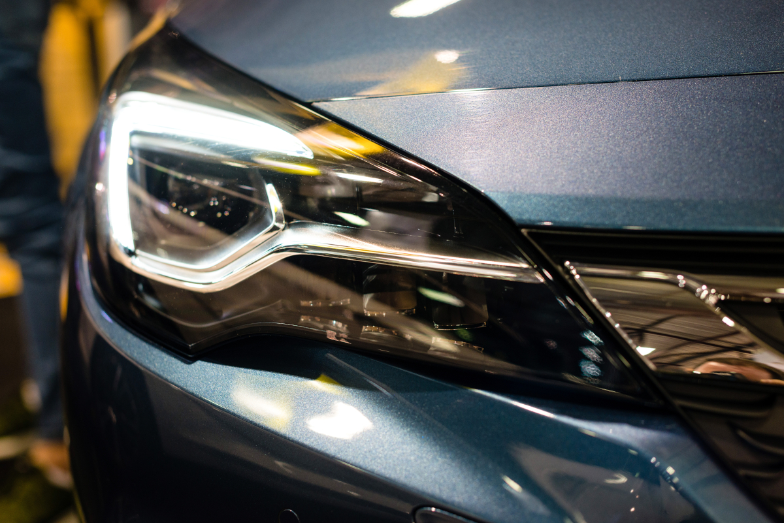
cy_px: 262
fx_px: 1089
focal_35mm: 50
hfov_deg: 39.6
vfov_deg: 27.0
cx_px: 392
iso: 500
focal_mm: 50
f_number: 3.5
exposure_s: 1/160
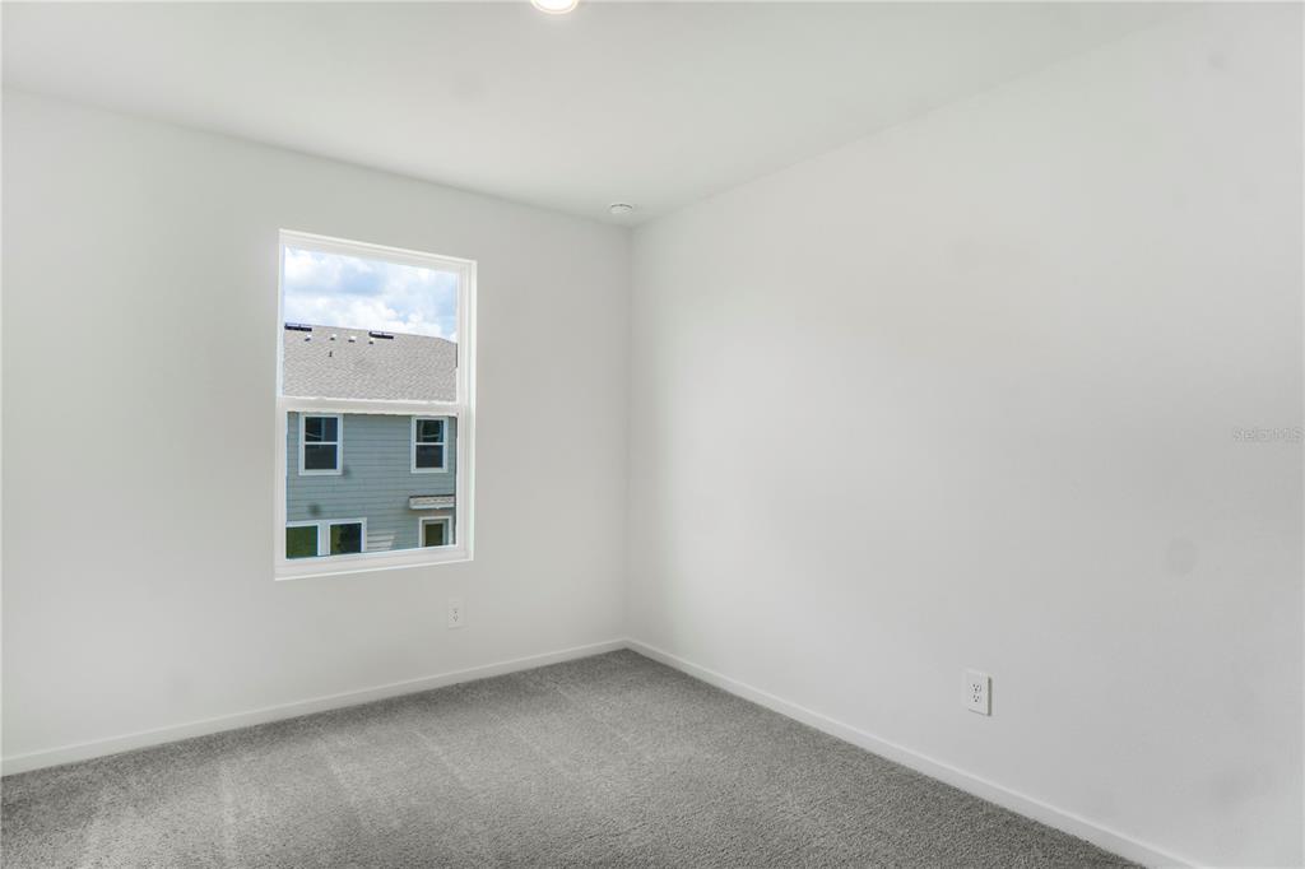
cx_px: 652
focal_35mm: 18
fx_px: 652
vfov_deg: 67.3
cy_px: 434
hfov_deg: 90.0
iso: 100
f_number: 5
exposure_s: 1/60
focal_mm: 12
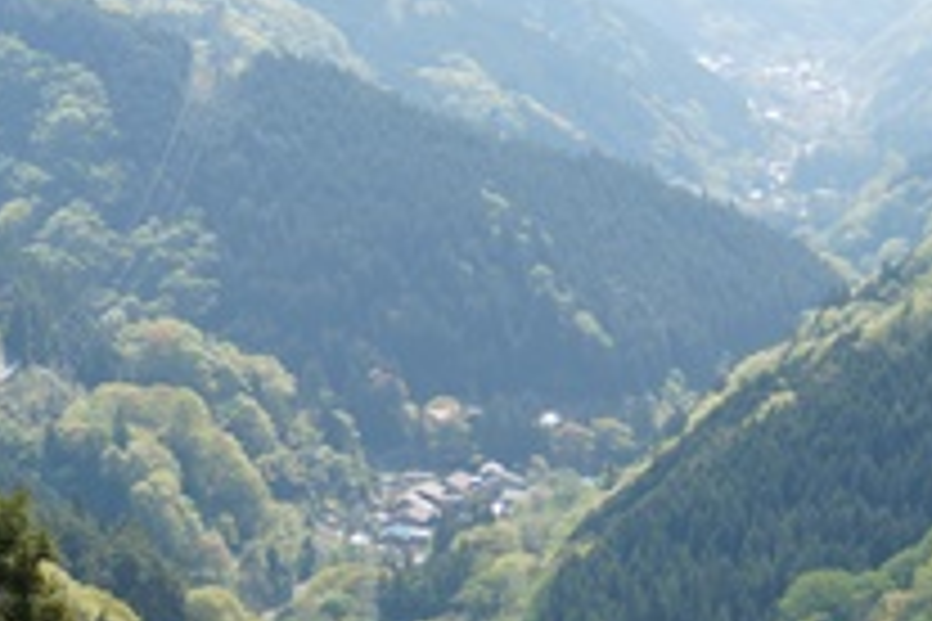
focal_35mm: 154
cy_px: 596
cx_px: 626
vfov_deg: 8.8
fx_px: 3997
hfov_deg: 13.3
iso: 100
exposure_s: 1/125
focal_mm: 44.4
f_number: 9
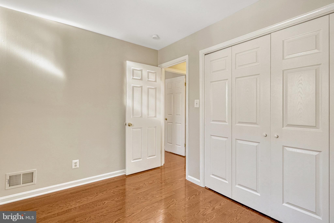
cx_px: 167
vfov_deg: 73.7
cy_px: 112
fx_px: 148
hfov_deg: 96.7
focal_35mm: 16
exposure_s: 1/4
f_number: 8
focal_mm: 16
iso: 1250
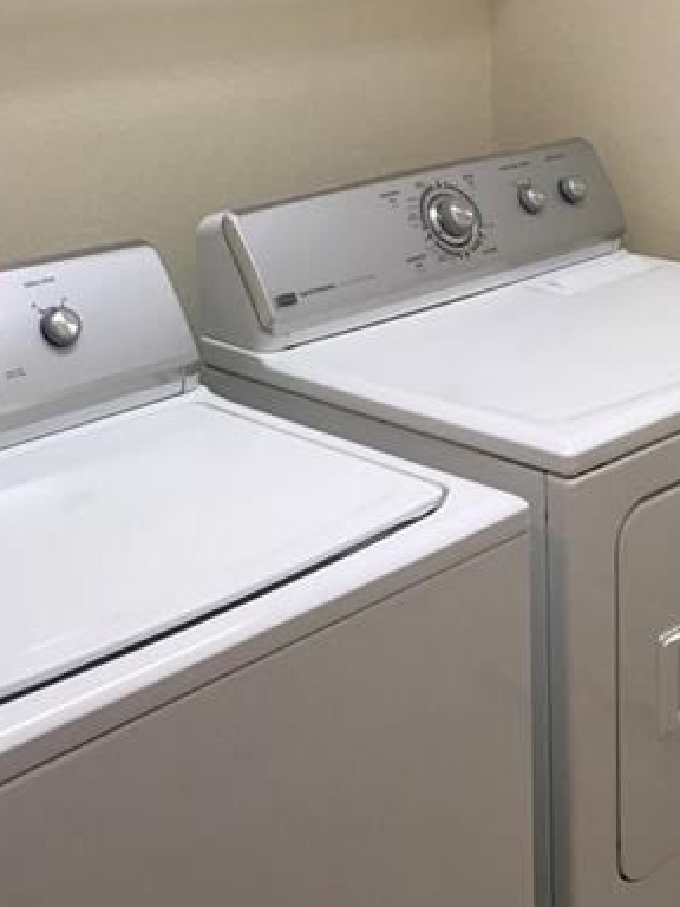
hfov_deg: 25.1
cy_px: 383
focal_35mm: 58
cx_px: 460
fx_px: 1519
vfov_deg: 33.2
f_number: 2.2
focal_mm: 4.15
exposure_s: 1/30
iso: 25
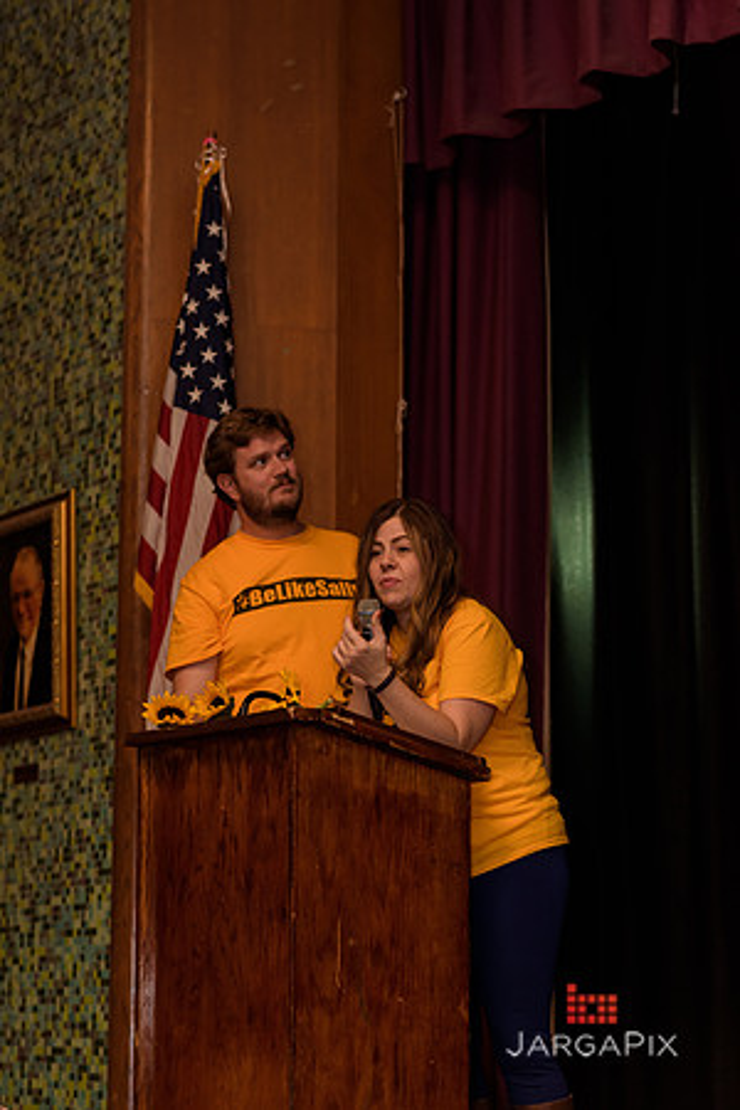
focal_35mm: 85
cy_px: 555
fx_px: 2621
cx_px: 370
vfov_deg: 23.9
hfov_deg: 16.1
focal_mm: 85
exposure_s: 1/125
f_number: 2.8
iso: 1000
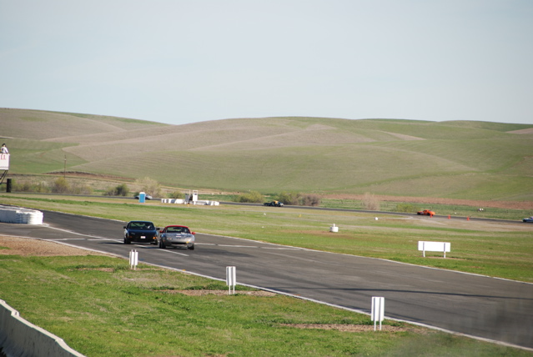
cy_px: 178
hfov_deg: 6.9
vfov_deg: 4.6
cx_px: 266
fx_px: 4448
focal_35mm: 300
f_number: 5.6
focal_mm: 200
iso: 200
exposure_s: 1/800
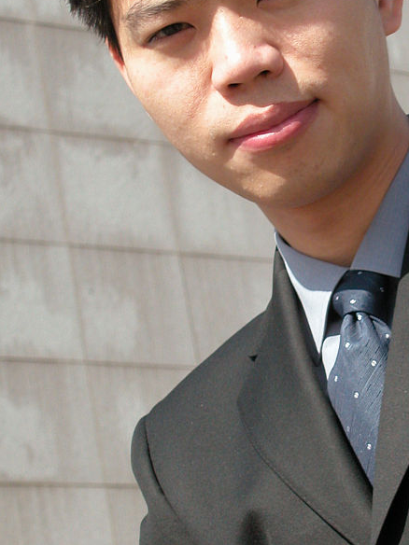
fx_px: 2395
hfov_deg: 9.7
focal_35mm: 152
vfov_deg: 13.0
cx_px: 367
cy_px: 322
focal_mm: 18.8
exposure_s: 1/439
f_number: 4.4
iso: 100
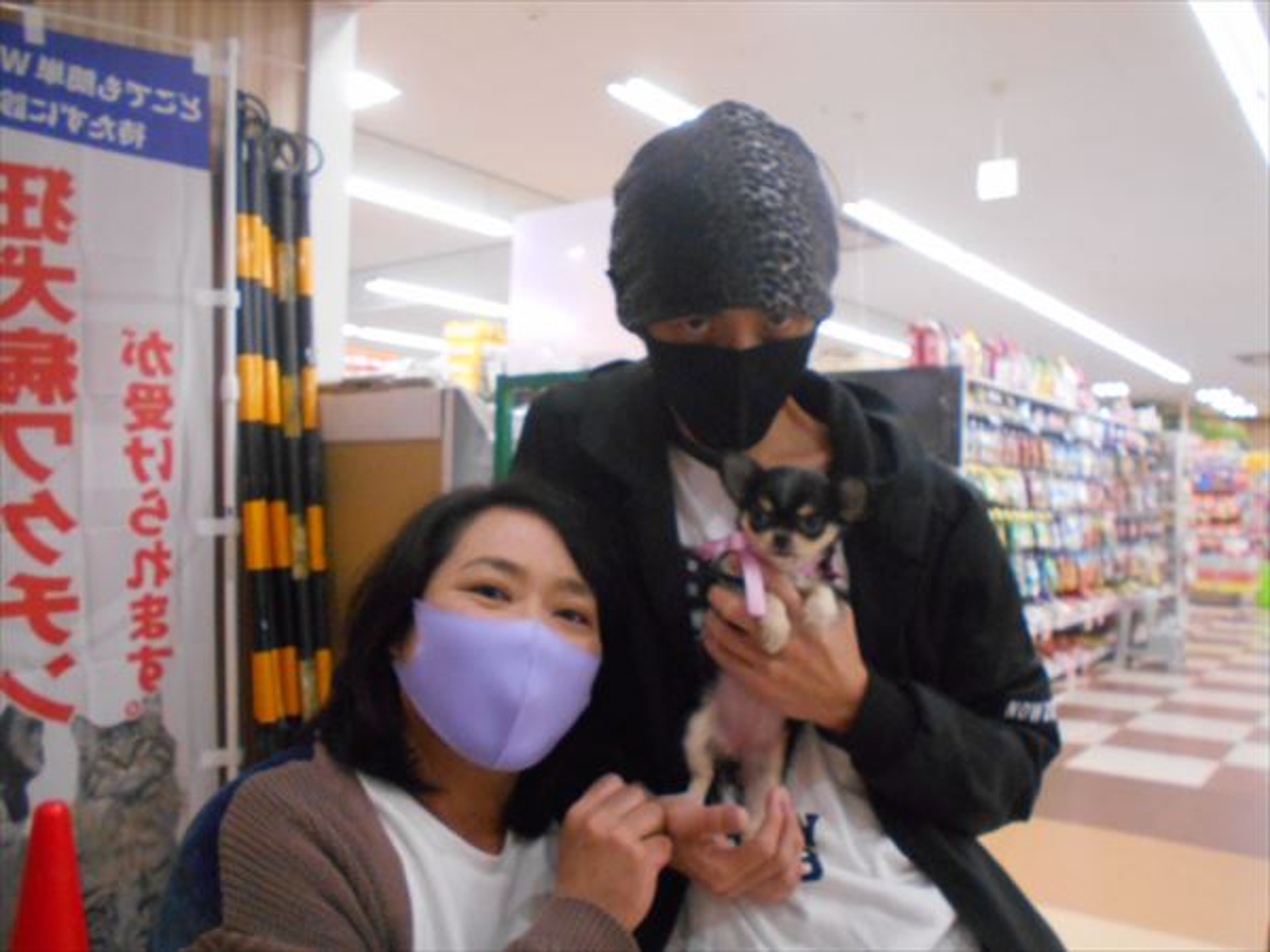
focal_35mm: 30
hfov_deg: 60.0
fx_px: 1101
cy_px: 476
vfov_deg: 46.8
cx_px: 635
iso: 800
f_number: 3.4
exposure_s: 1/100
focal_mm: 5.1
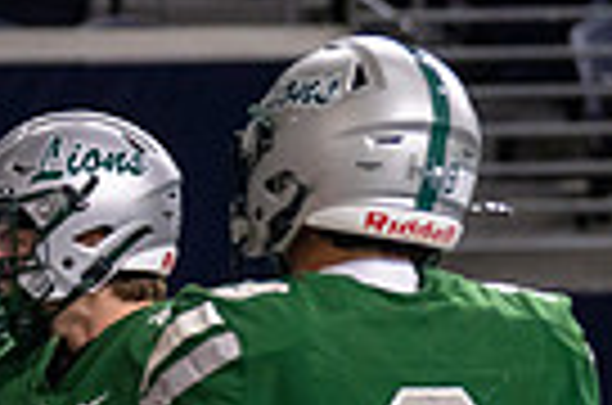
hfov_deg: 3.6
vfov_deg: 2.4
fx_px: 9583
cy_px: 428
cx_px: -538
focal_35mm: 565
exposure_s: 1/1000
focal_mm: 95
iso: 2000
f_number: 2.8
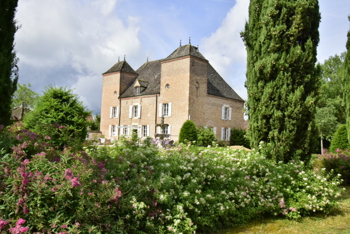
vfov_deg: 43.7
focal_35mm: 30
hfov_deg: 61.9
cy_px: 117
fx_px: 292
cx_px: 175
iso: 2500
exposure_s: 1/1250
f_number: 18
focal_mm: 20
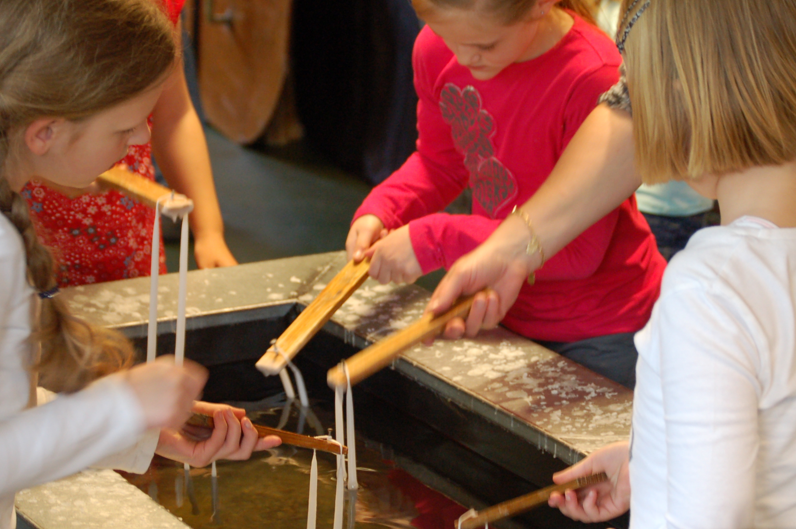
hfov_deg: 16.4
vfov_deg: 11.0
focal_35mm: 125
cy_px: 285
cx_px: 350
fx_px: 2756
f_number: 4
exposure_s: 1/30
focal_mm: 55
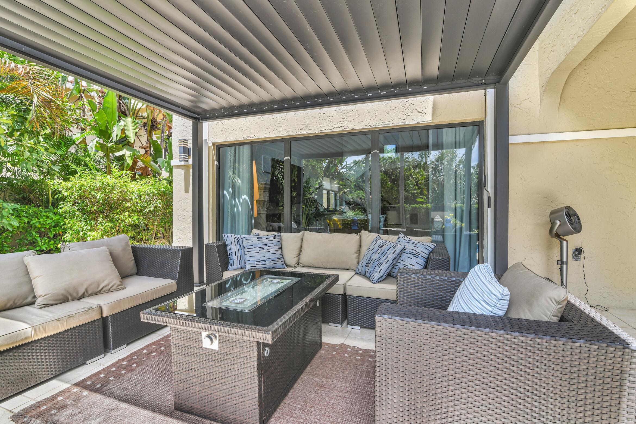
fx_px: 283
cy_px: 212
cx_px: 318
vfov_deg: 73.7
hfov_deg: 96.7
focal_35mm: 16
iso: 200
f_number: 11
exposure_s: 1/60
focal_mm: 16
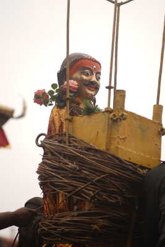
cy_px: 124
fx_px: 872
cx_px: 82
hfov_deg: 10.8
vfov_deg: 16.1
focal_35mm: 127
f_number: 1.8
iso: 50
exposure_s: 1/400
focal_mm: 85
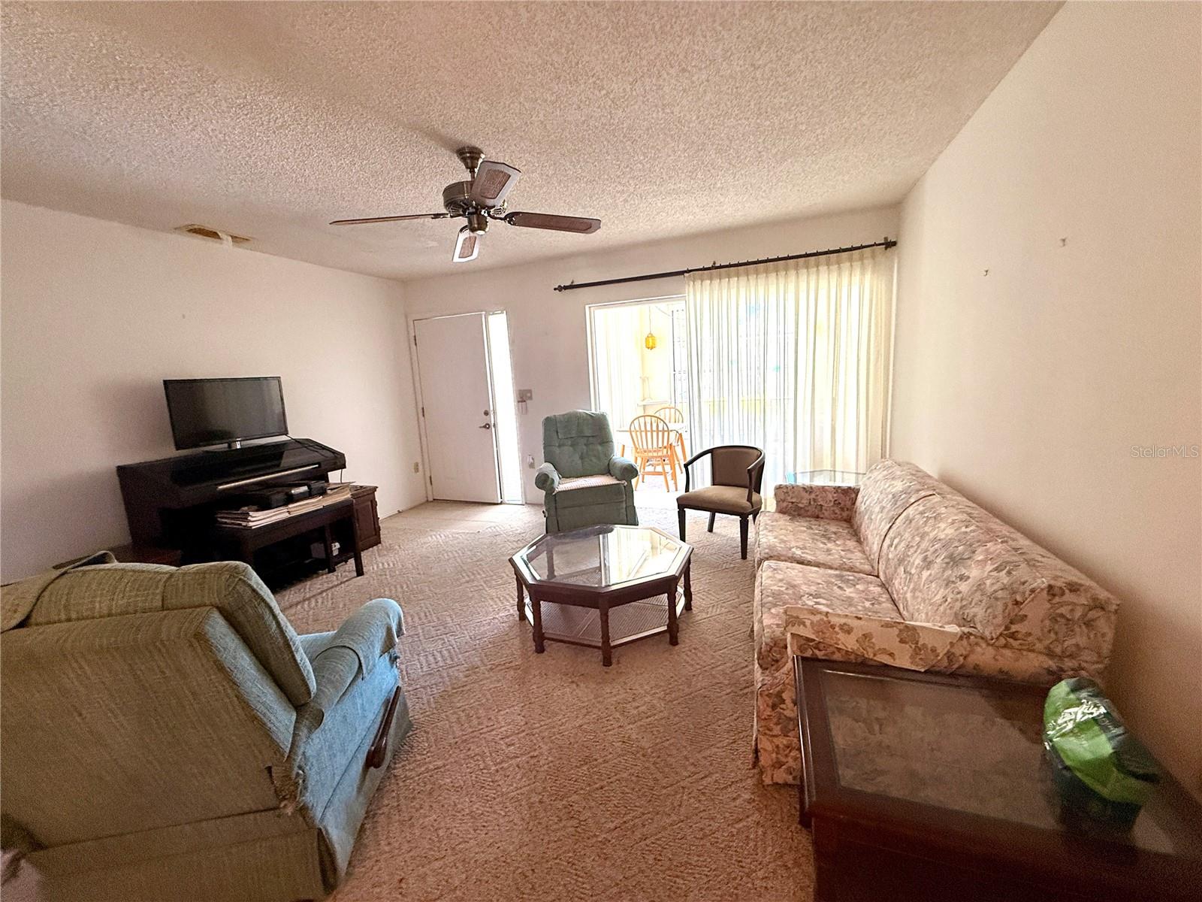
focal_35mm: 14
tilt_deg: -6.6
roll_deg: +2.2
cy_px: 451
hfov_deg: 102.1
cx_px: 601
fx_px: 486
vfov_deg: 85.7
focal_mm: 2.22
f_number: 2.2
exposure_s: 1/120
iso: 200
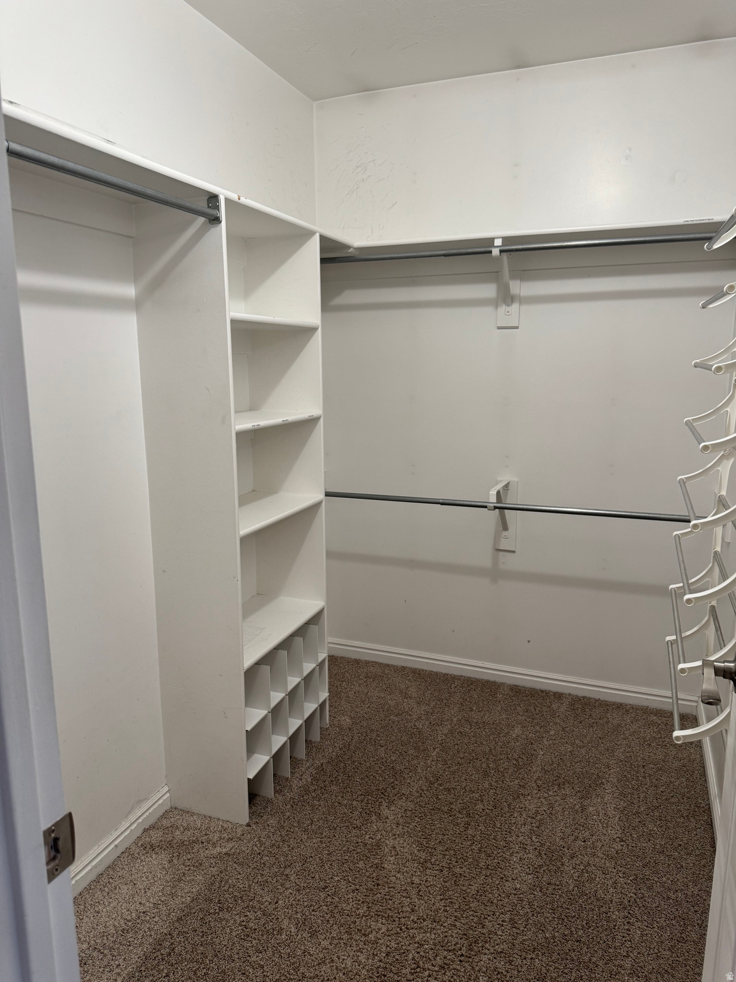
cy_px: 491
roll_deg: -0.1
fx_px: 680
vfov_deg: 71.6
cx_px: 368
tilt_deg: -11.6
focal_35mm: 24
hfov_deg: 56.8
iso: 125
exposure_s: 1/60
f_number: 1.78
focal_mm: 6.76
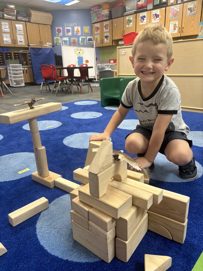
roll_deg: +2.0
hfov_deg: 53.1
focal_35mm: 26
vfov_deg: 67.3
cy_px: 136
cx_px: 102
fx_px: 203
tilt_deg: -17.9
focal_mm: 5.96
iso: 100
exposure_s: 1/61
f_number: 1.6
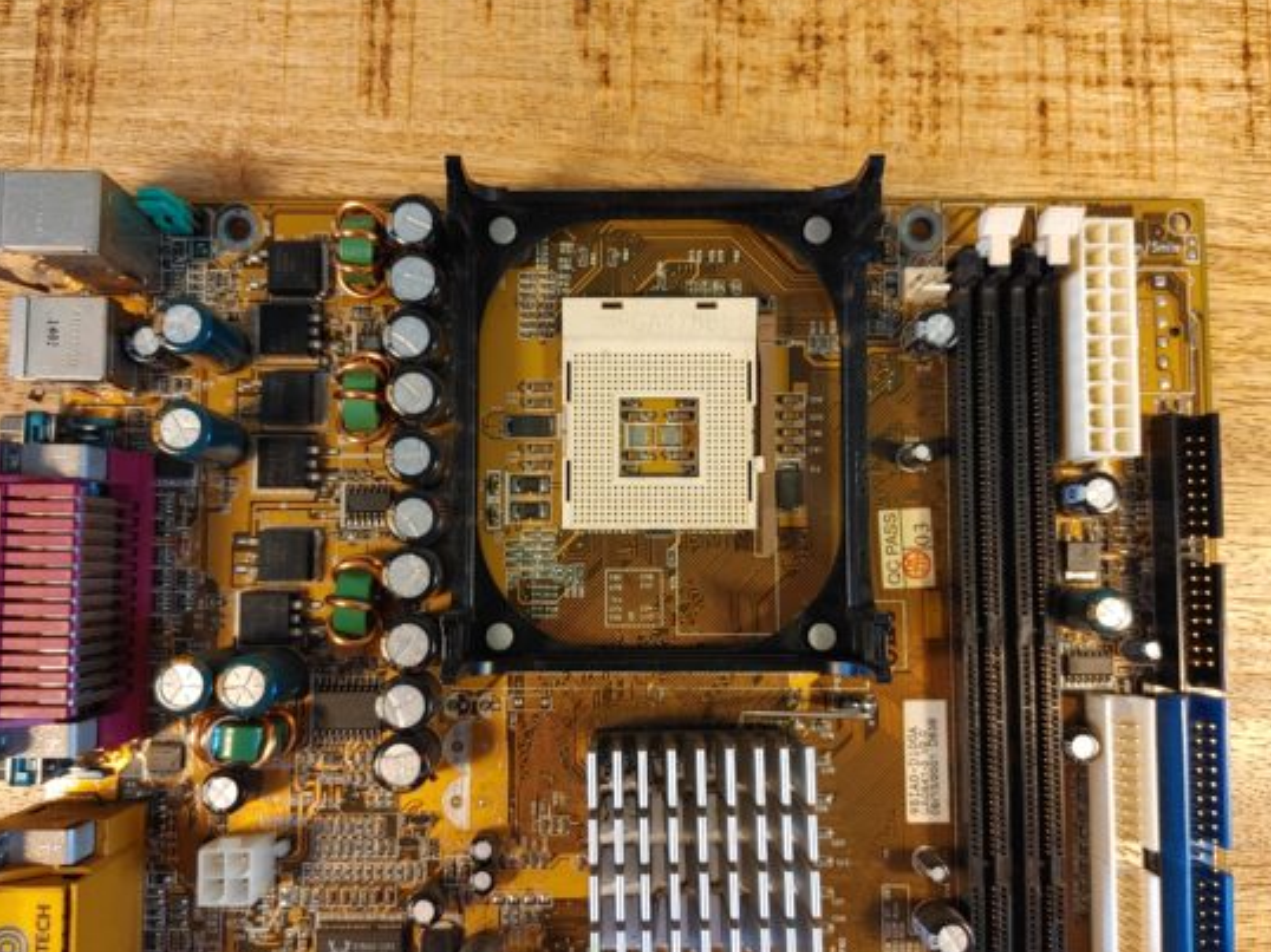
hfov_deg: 61.7
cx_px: 619
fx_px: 1064
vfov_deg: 48.2
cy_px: 501
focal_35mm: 29
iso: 200
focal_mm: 4.81
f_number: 1.8
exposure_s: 1/100
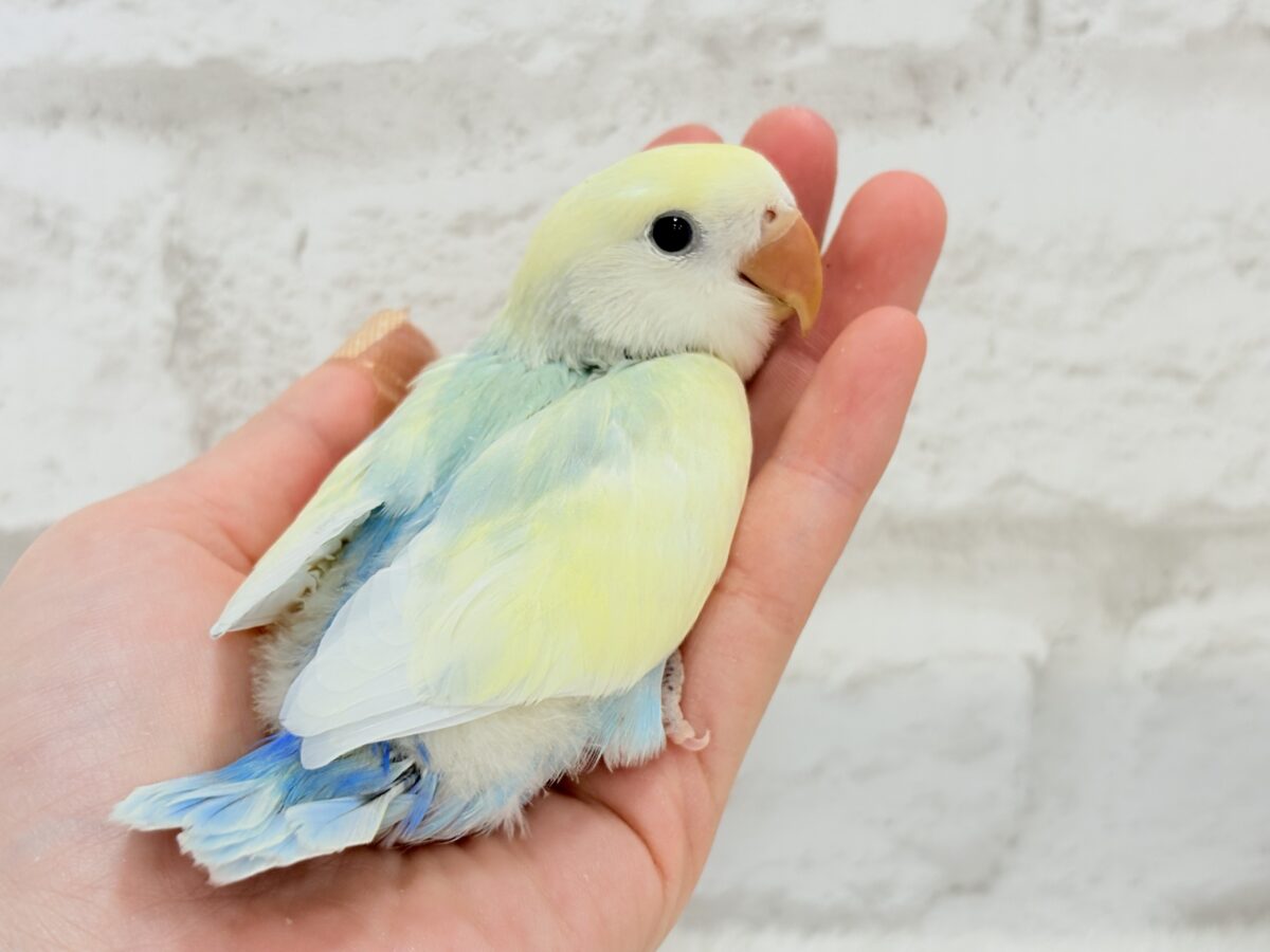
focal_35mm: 52
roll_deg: +1.7
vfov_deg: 28.0
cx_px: 635
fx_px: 1908
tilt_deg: -14.8
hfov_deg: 36.8
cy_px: 476
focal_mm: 5.96
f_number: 1.6
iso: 64
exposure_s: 1/100
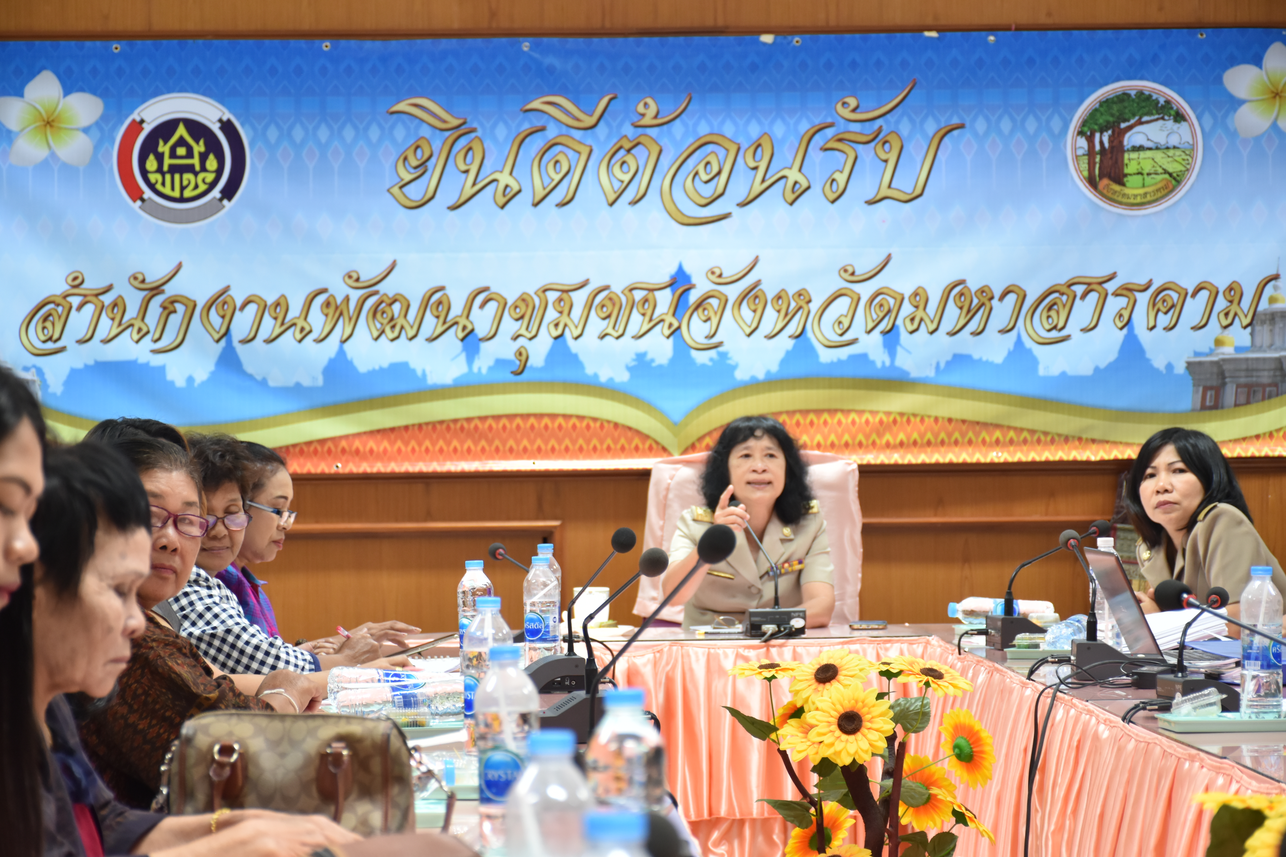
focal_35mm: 112
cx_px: 643
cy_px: 428
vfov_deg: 12.2
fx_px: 4018
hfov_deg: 18.2
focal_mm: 75
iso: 800
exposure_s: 1/20
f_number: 5
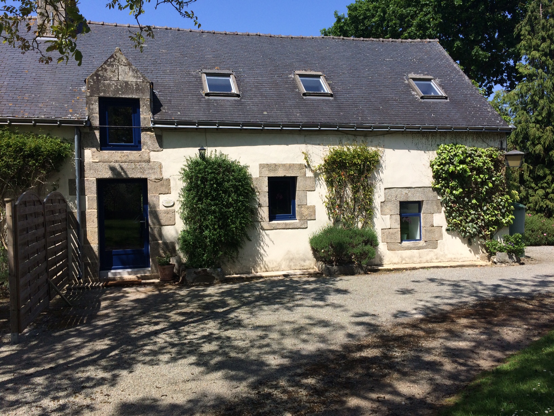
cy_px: 208
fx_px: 464
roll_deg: +1.3
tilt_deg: -2.7
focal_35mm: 29
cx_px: 277
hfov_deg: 61.7
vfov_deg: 48.2
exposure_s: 1/1866
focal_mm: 4.15
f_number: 2.2
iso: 32
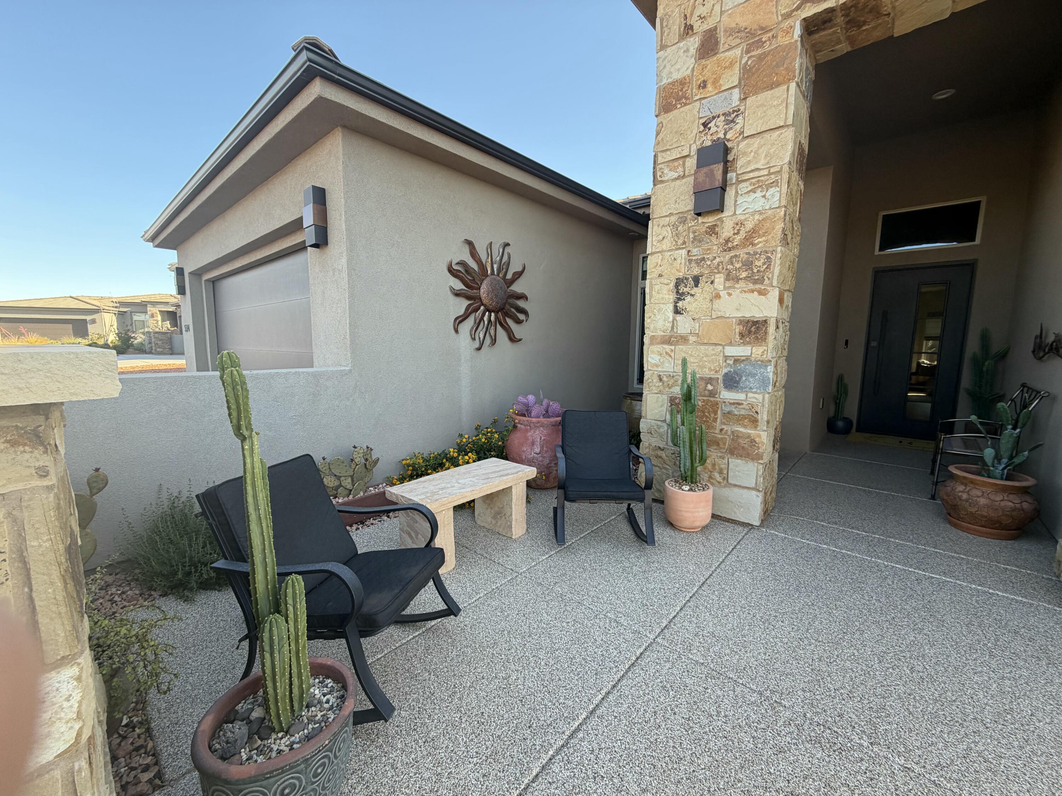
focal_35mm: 14
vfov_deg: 85.7
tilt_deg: -6.6
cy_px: 398
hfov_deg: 102.1
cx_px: 531
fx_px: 430
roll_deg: +0.1
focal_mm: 2.22
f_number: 2.2
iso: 50
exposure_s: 1/175
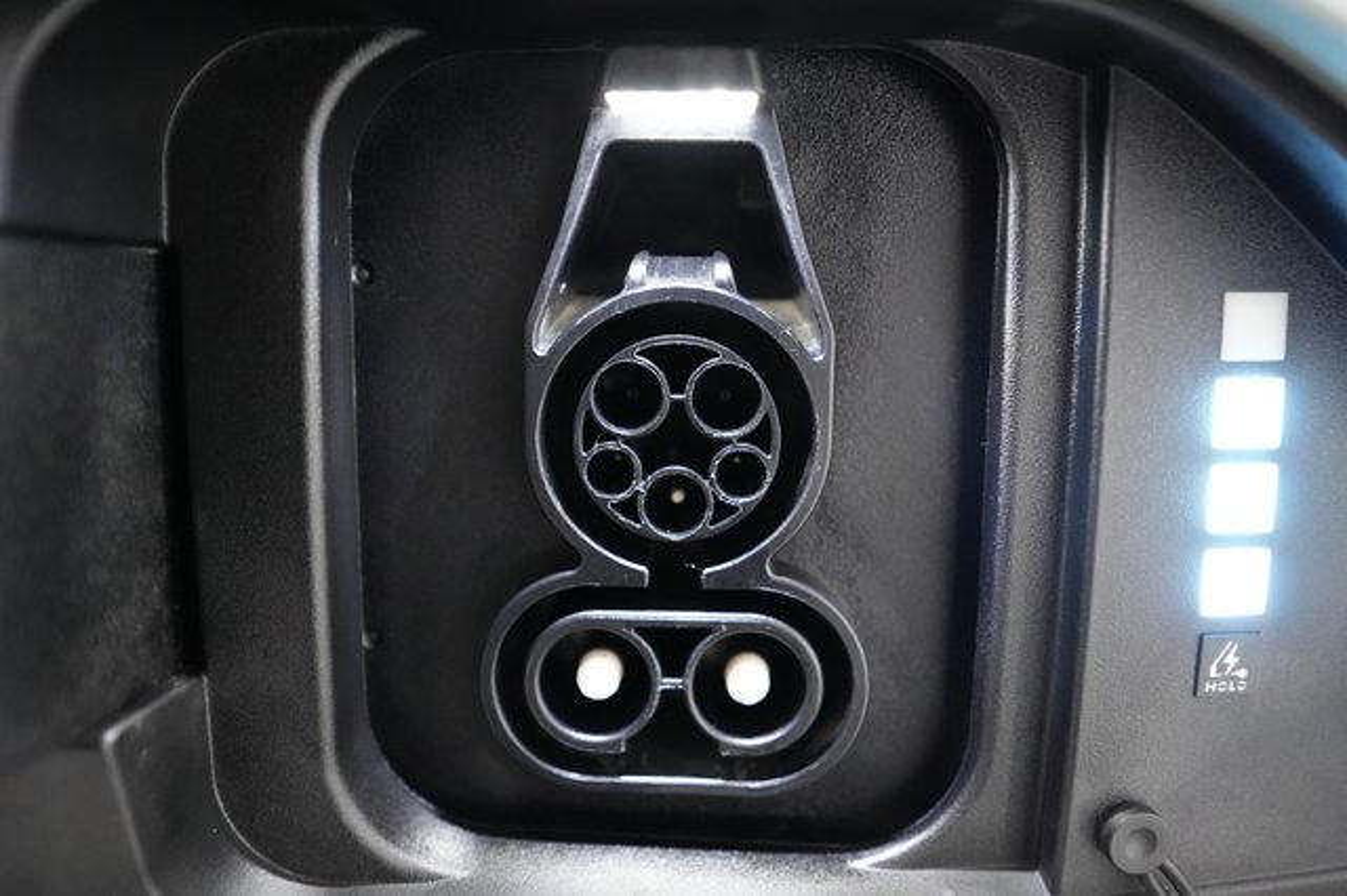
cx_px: 674
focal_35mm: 26
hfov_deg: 69.4
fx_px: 972
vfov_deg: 49.5
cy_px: 448
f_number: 2.8
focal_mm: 26
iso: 8000
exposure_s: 1/60
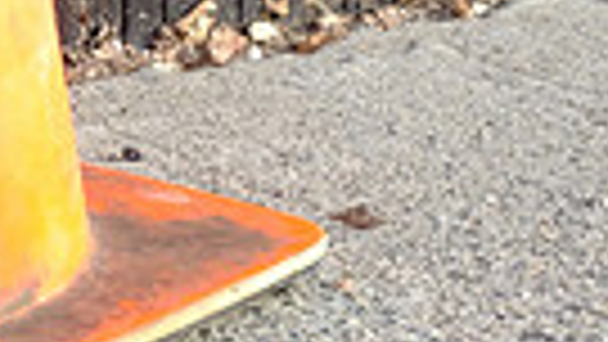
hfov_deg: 15.9
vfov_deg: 9.1
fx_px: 2112
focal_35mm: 131
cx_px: -54
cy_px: -137
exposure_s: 1/20
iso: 200
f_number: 11
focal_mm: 19.6
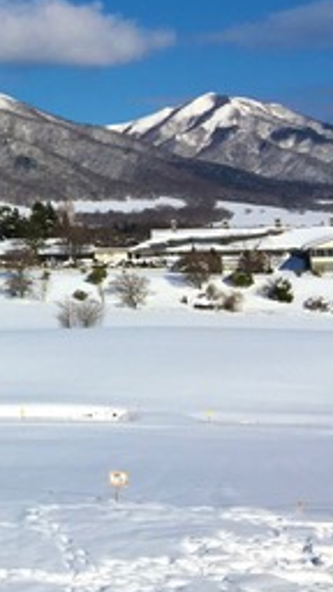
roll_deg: +0.4
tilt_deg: +1.5
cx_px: -259
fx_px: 1240
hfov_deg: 13.7
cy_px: 231
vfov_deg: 26.8
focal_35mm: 79
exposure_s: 1/5128
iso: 25
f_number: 2.2
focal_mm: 4.15
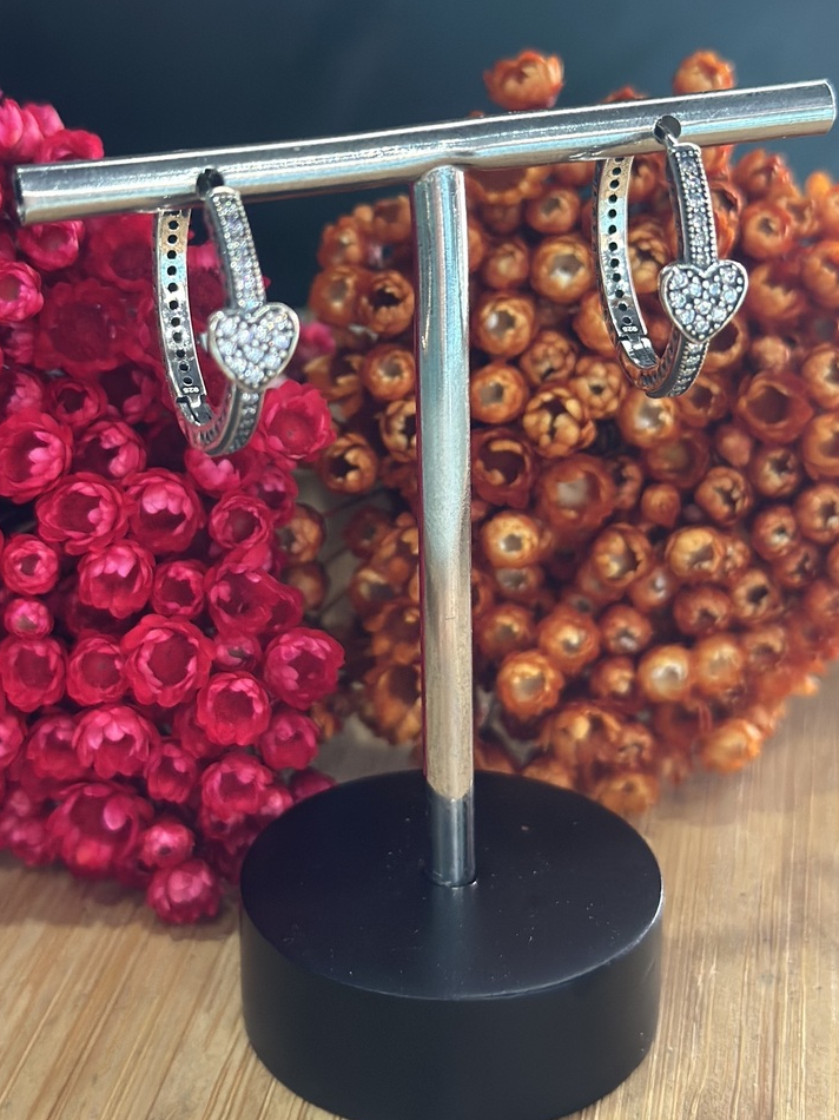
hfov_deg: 21.3
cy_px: 477
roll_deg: -0.7
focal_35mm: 69
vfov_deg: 28.1
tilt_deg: -22.1
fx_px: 2231
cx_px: 408
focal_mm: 6.86
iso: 400
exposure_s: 1/60
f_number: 1.78
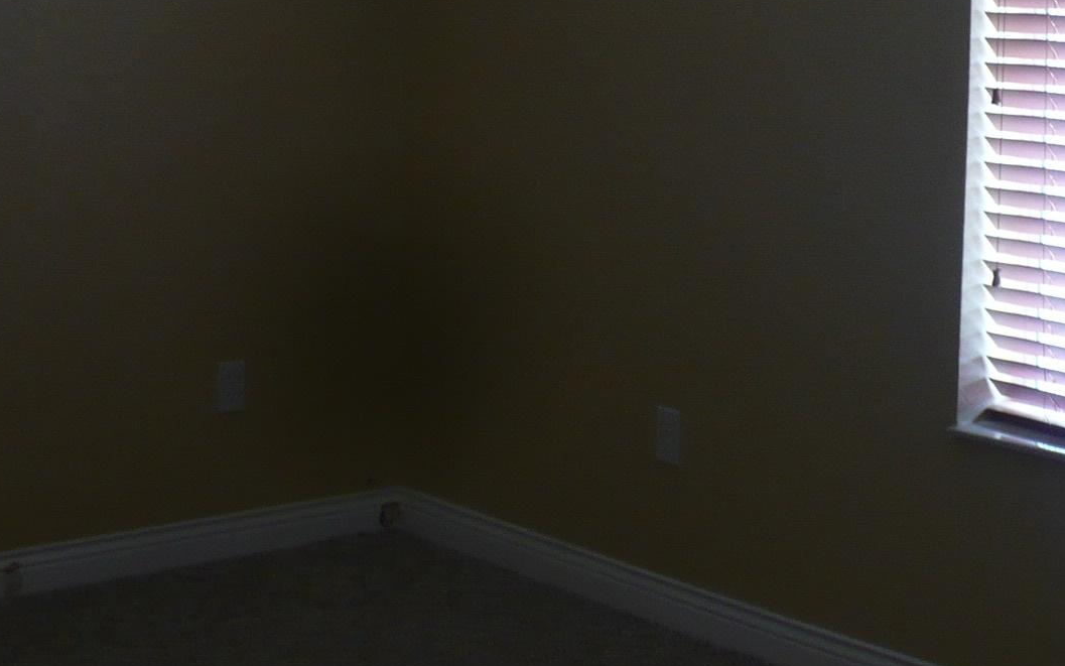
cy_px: 66
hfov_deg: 26.9
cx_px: 761
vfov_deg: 16.9
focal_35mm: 76
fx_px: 2206
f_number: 2.8
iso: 125
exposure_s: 1/30
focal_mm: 6.1
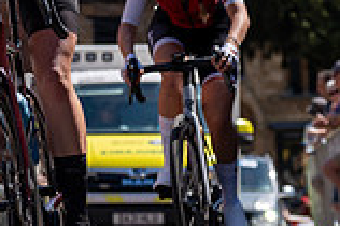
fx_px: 2425
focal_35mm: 257
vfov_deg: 5.3
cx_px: -11
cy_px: -107
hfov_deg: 8.0
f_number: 4
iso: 100
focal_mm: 70
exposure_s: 1/1600
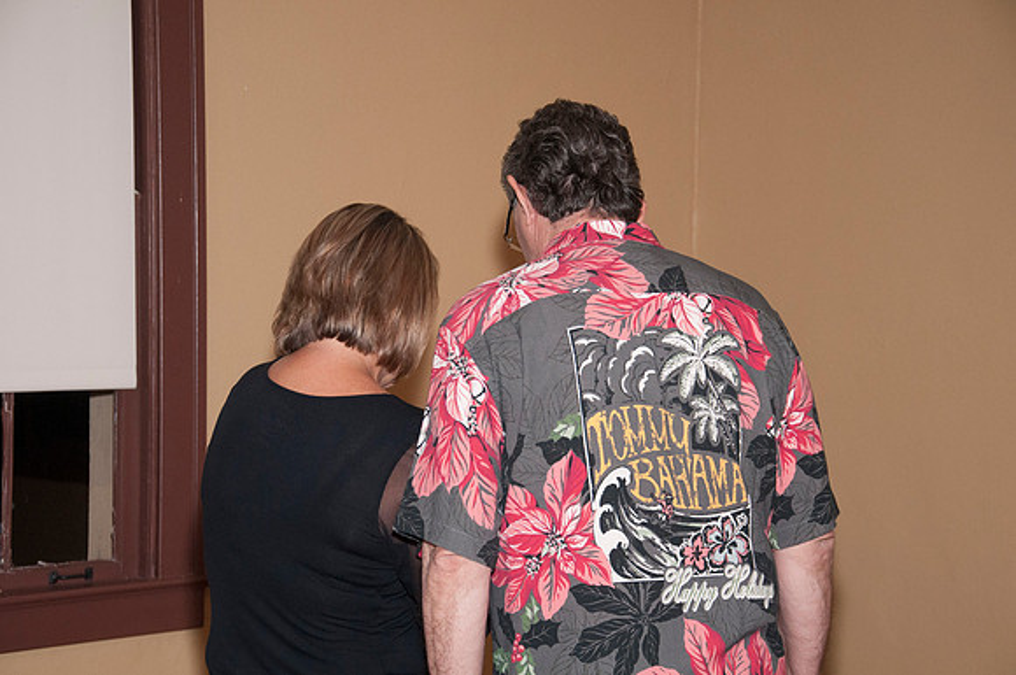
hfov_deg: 26.0
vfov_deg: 17.4
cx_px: 508
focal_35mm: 78
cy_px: 338
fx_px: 2198
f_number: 5.6
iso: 800
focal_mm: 52
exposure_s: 1/80
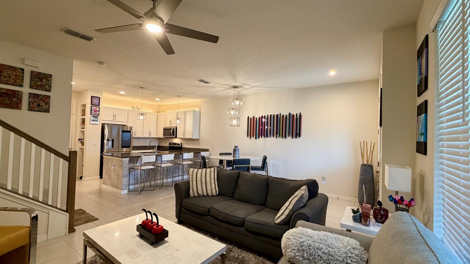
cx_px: 244
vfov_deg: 67.1
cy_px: 134
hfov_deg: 99.3
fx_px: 199
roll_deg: -1.0
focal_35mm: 16
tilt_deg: +1.8
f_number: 2.2
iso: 250
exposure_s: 1/60
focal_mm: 2.22
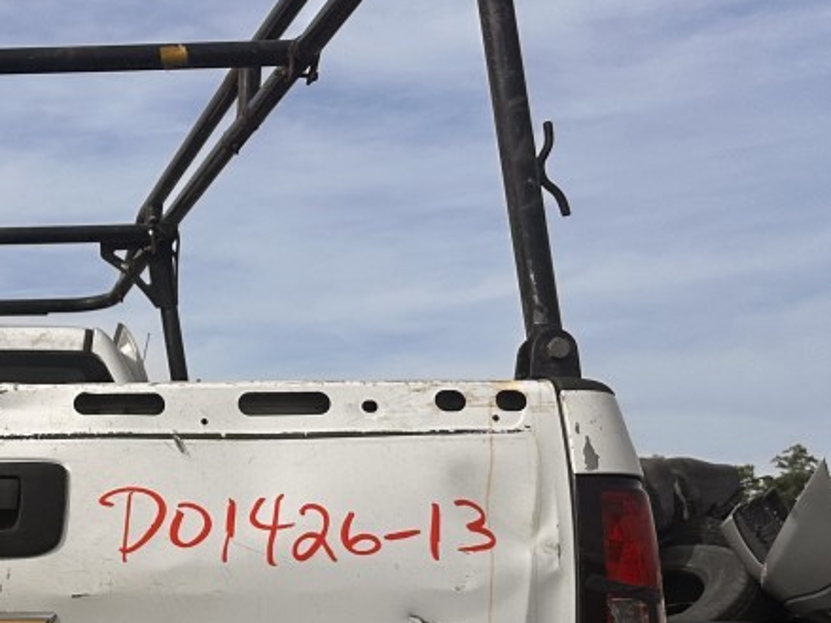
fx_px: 1680
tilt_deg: +2.1
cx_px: -95
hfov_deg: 25.6
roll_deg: -0.3
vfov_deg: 20.7
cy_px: 525
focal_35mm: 70
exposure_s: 1/6623
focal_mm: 6.86
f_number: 1.78
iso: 80
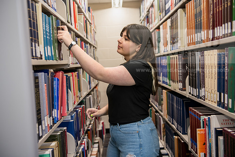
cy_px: 78
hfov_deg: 50.7
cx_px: 118
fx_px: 248
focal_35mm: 38
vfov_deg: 35.1
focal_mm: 38
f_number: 3.2
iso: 1000
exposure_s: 1/200
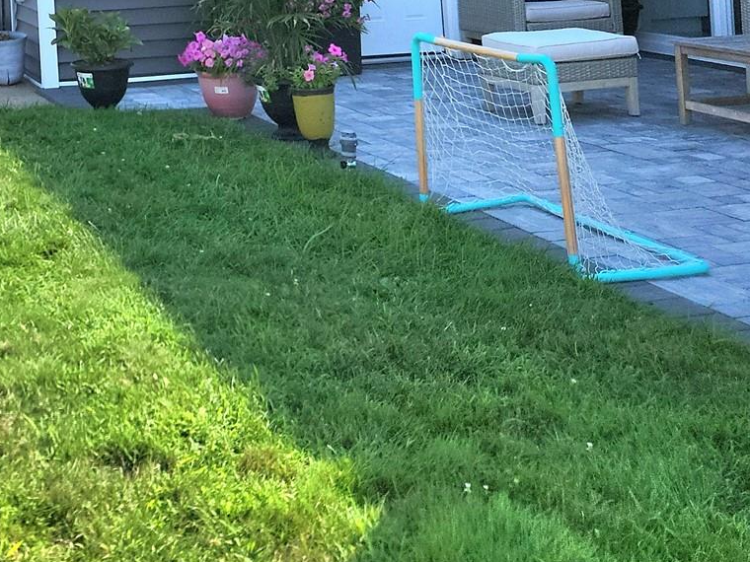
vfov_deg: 21.6
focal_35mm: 62
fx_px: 1343
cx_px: -54
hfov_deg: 28.6
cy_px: -144
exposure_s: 1/1250
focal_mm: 5.4
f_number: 1.8
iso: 20
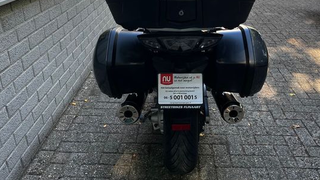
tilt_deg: -20.4
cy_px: 40
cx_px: 171
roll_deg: +0.2
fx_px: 289
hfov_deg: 58.0
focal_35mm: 34
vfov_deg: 33.8
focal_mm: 5.1
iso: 40
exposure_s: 1/122
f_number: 1.6
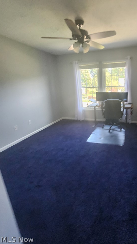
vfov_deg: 102.9
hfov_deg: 67.7
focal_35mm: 15
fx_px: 97
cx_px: 96
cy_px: 116
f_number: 2.2
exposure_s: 1/60
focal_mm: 2.2
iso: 200
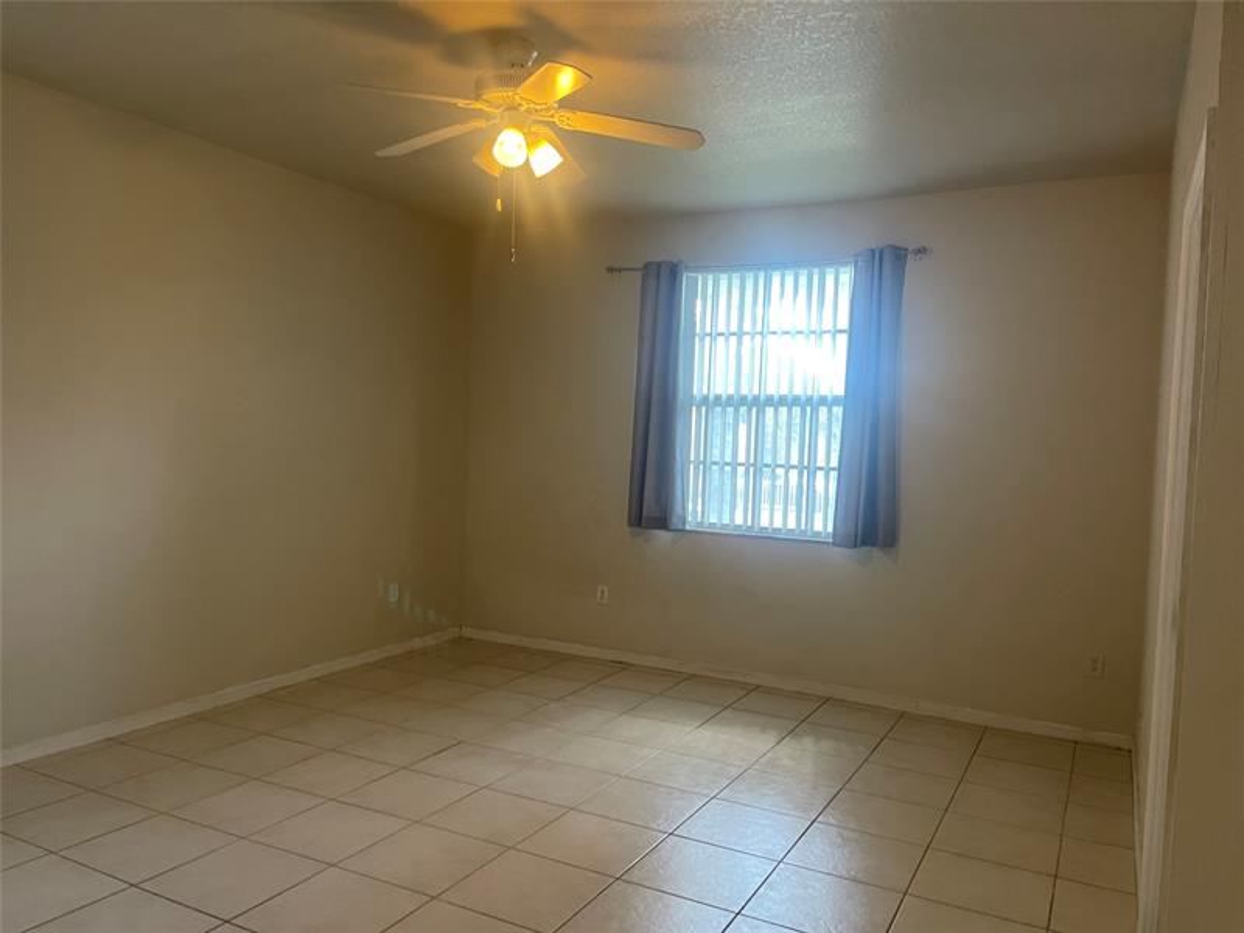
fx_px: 898
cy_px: 466
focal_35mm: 25
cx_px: 622
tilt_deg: -3.7
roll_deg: -2.0
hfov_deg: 69.4
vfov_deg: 54.9
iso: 250
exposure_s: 1/60
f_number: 1.6
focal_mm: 5.1
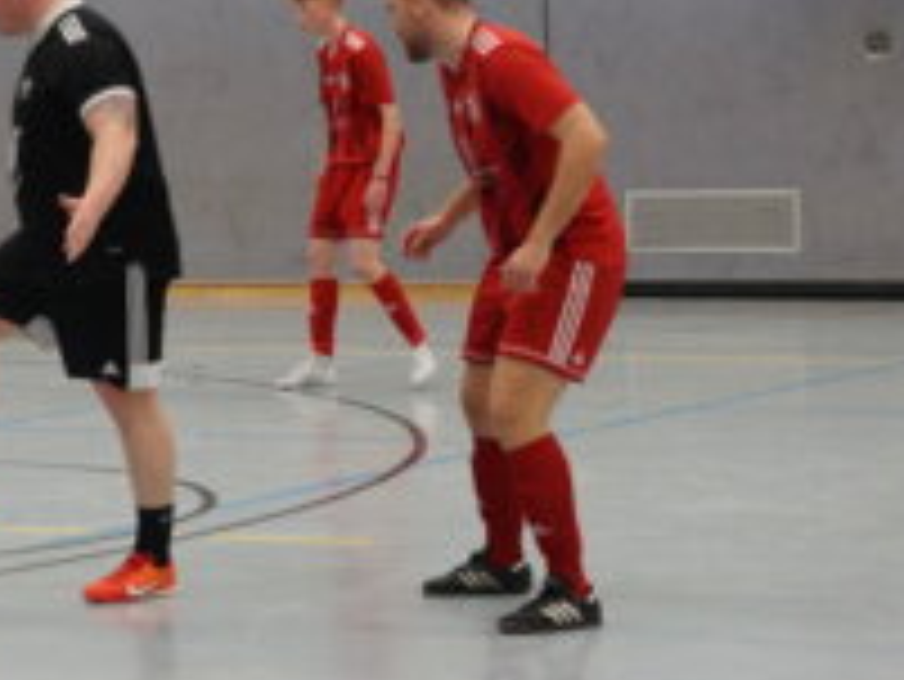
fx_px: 4128
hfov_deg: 12.4
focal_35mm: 158
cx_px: 121
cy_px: 306
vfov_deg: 9.4
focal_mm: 55
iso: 1600
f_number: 5.6
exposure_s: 1/100
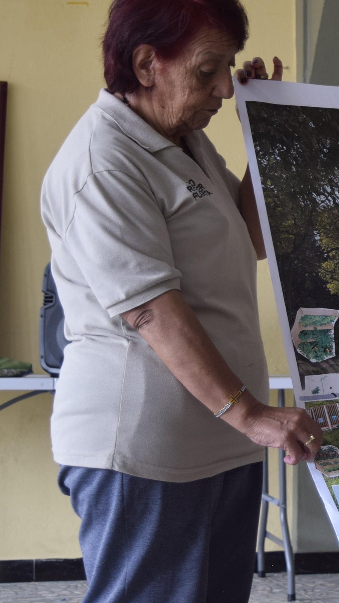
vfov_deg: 23.4
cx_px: 457
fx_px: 1453
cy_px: 272
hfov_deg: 12.8
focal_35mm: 91
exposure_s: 1/100
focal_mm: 31
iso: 400
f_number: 4.2
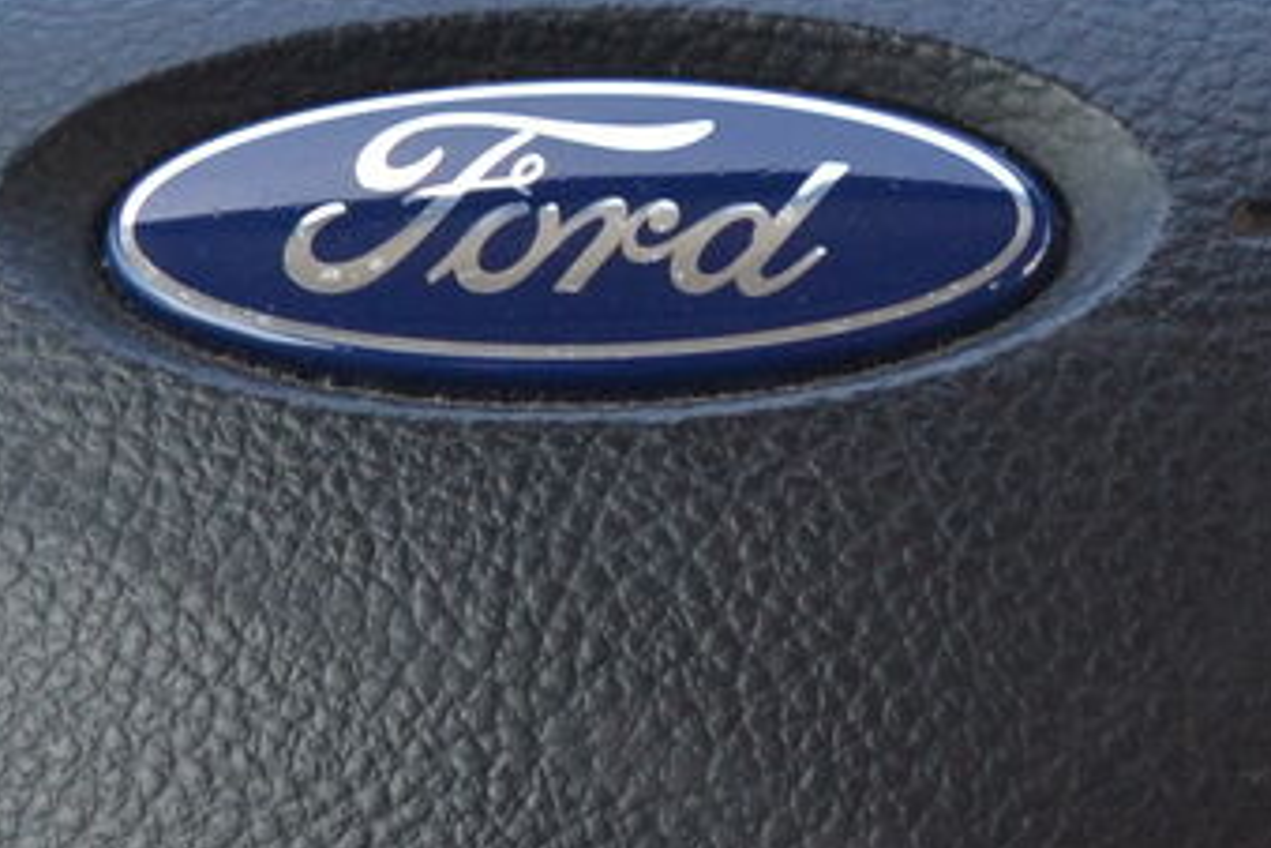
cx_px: 814
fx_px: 5401
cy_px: 567
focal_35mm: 153
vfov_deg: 9.0
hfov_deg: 13.4
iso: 280
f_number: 5.6
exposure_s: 1/125
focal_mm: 18
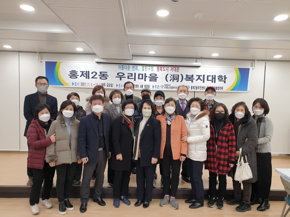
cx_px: 145
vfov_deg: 53.1
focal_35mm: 26
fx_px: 218
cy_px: 108
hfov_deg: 67.3
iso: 160
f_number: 2.4
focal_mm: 4.3
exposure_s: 1/120
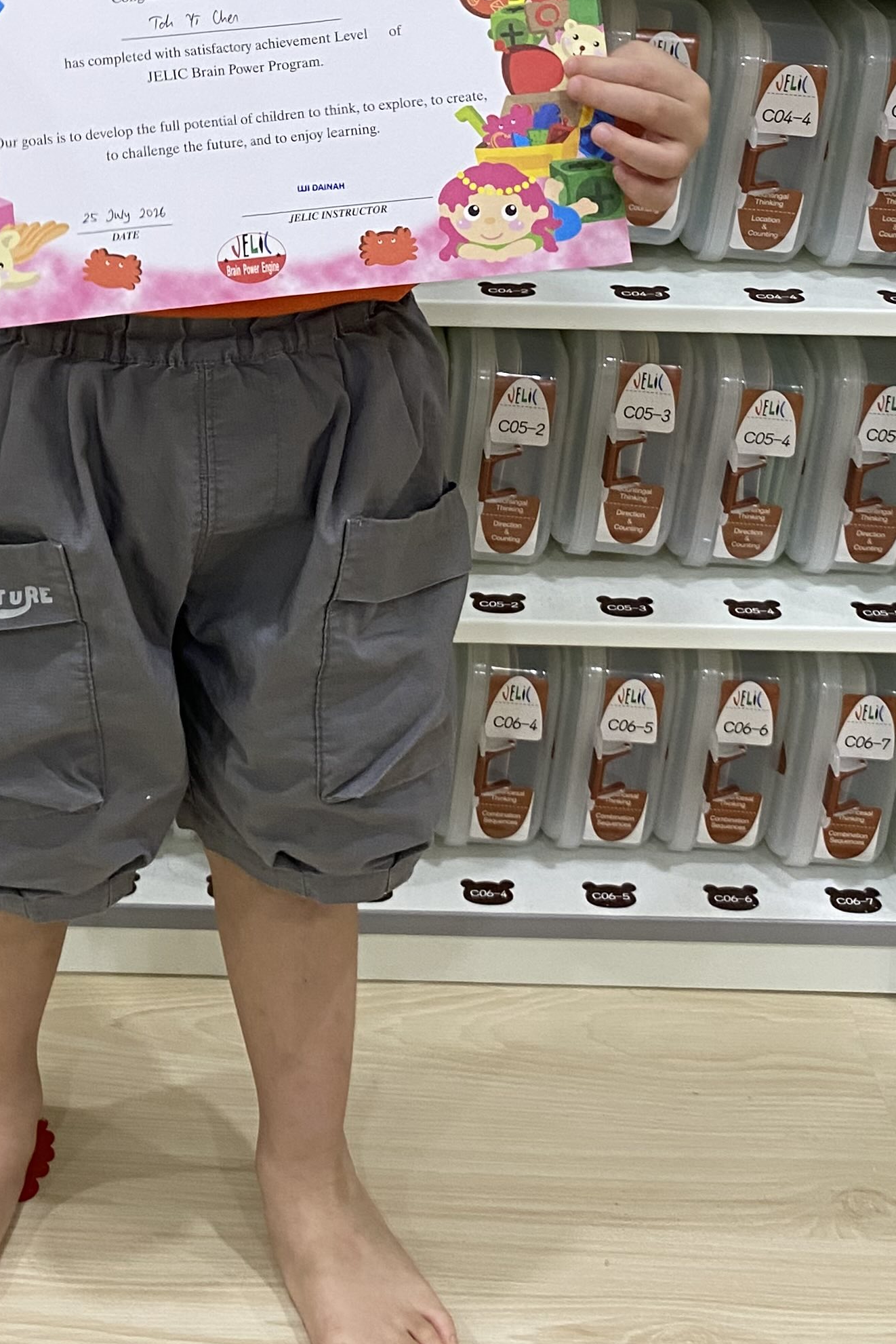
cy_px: 141
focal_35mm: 55
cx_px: 186
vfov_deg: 34.3
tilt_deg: -13.9
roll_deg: -0.8
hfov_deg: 24.3
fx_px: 2052
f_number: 1.8
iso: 125
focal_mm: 4.25
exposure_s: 1/50
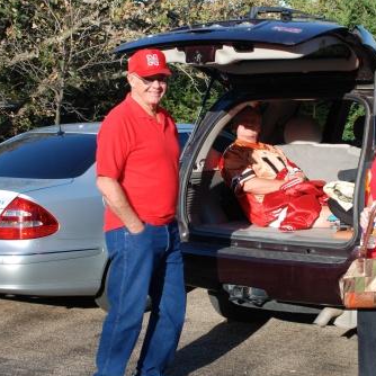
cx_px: 265
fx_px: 932
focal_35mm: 76
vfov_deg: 22.8
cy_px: 194
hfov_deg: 22.7
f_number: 6.3
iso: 100
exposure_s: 1/160
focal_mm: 31
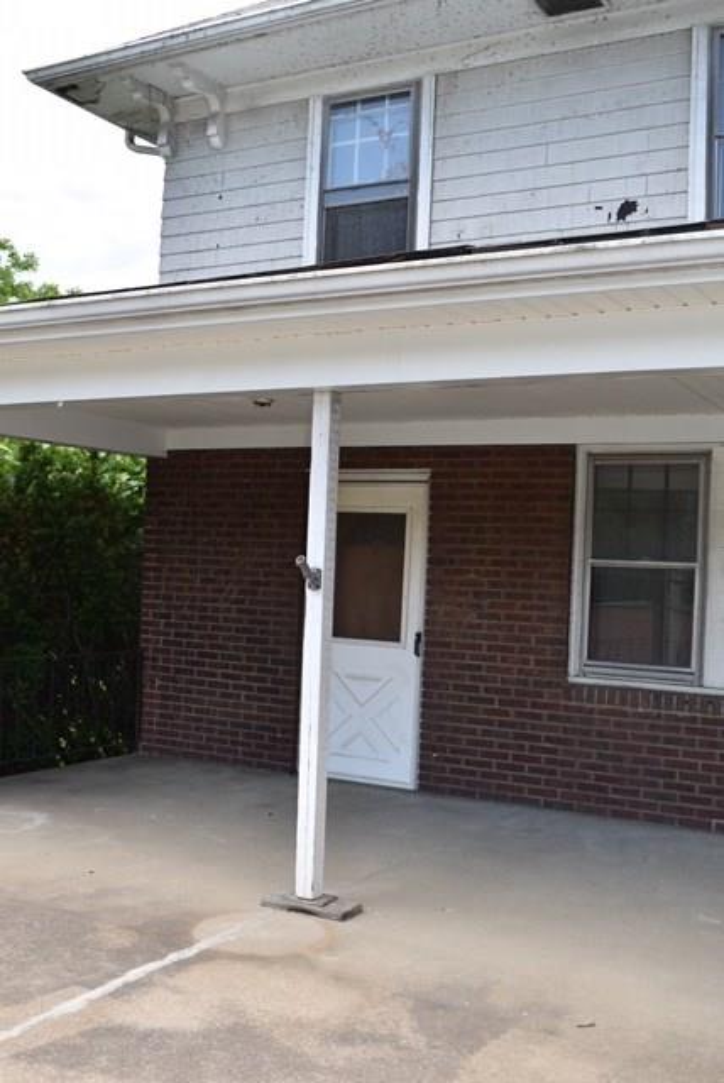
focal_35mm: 38
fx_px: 1129
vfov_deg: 51.2
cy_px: 542
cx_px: 362
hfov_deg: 35.6
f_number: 6.3
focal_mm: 25
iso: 100
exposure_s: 1/200
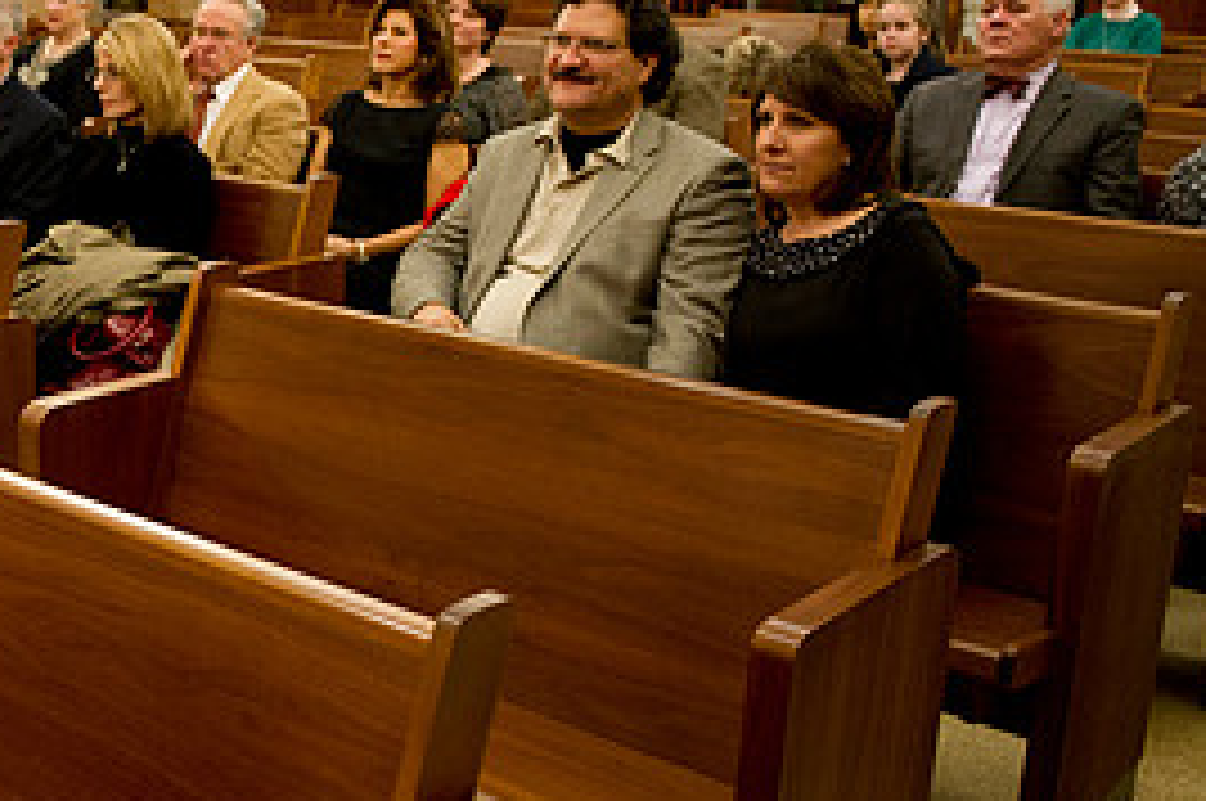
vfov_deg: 25.9
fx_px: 1740
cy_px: 328
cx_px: 50
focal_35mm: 52
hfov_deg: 35.2
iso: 1600
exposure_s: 1/125
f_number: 2.8
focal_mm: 24
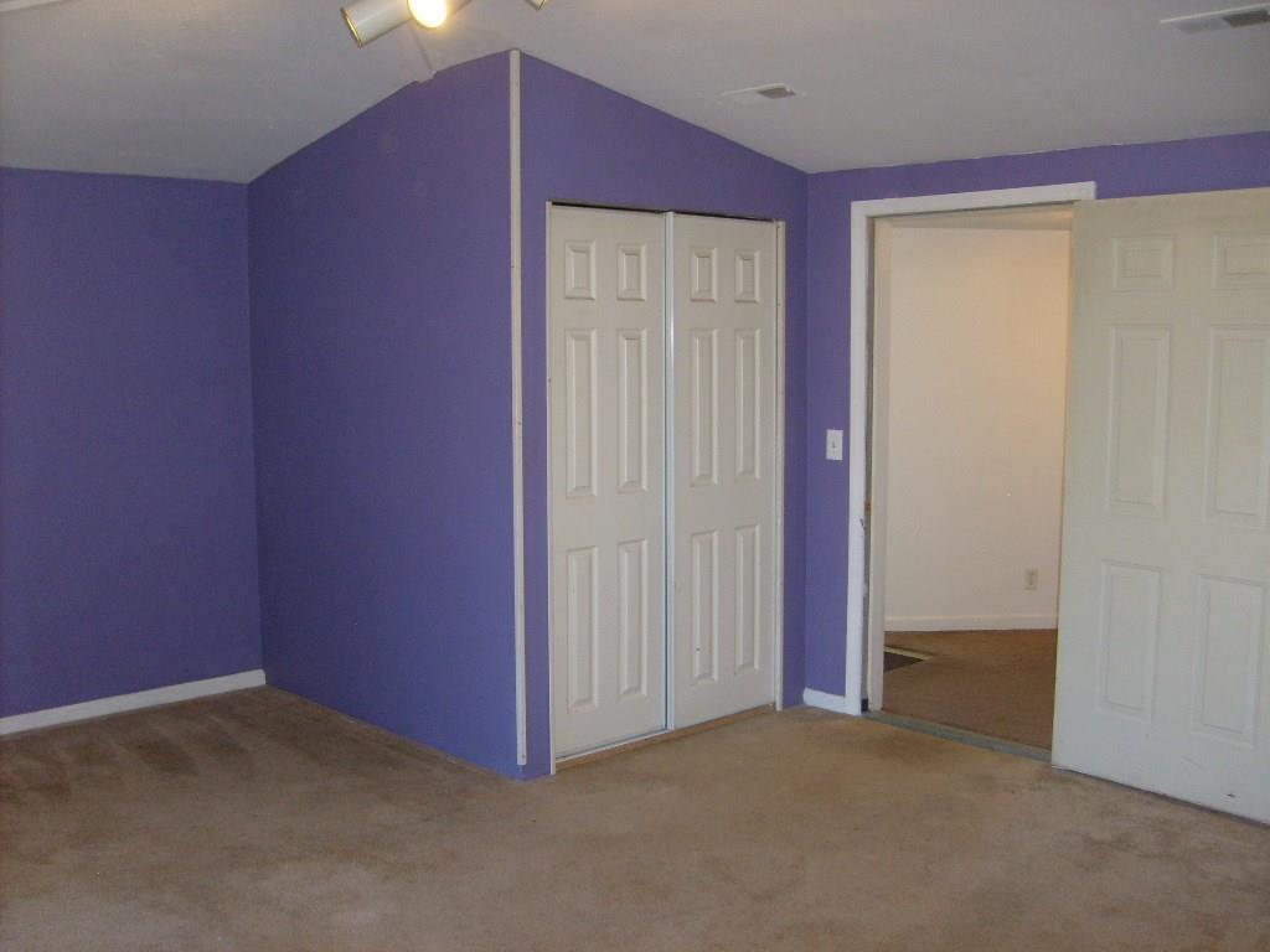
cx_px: 635
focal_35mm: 35
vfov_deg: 40.7
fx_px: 1284
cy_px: 476
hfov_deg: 52.6
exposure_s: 1/45
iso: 120
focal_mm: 5.8
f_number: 2.8
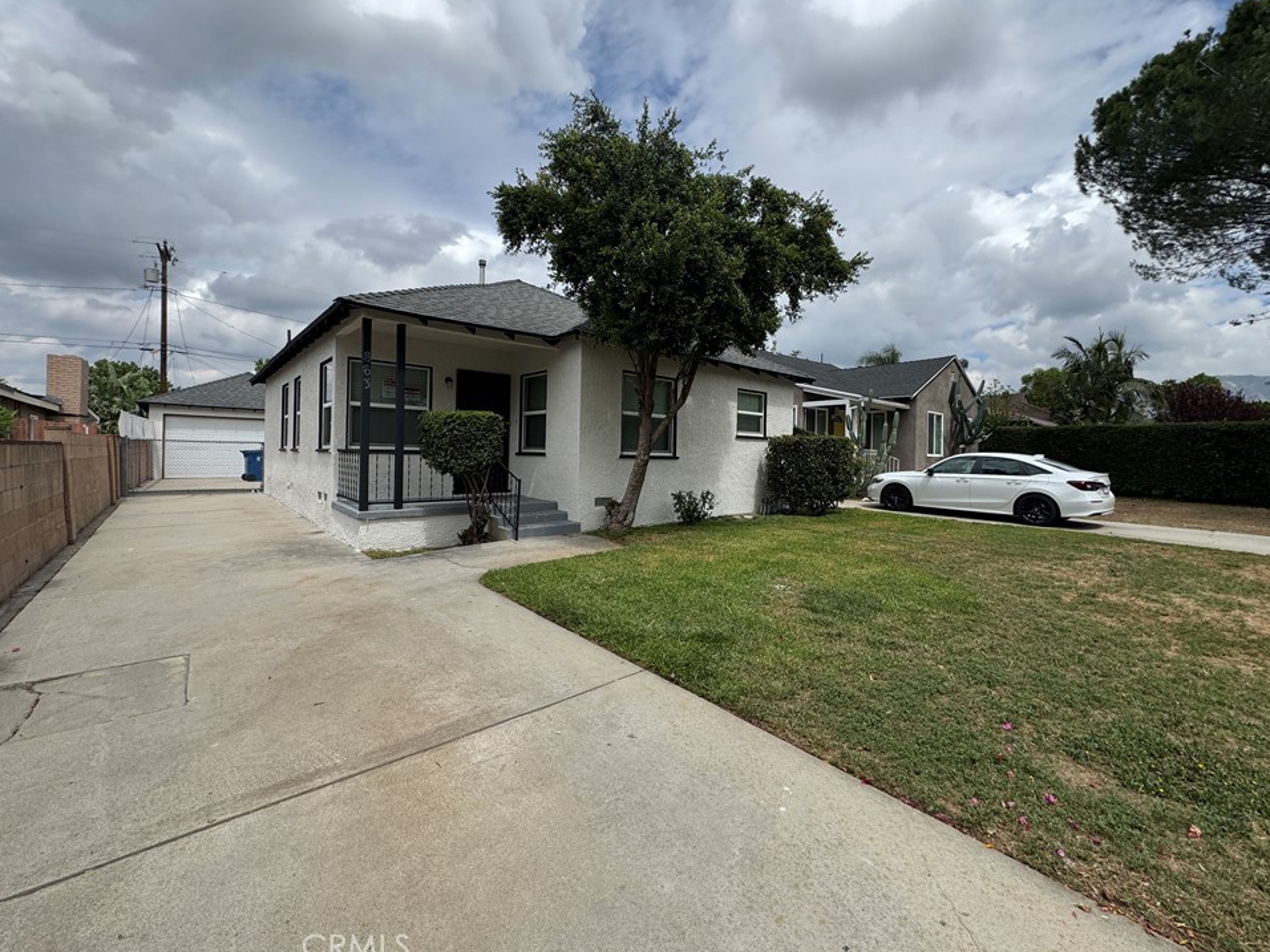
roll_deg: -2.4
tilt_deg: -3.2
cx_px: 659
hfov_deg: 98.1
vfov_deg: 81.7
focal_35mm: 15
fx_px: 550
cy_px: 455
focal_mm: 2.22
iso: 50
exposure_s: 1/2273
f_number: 2.2
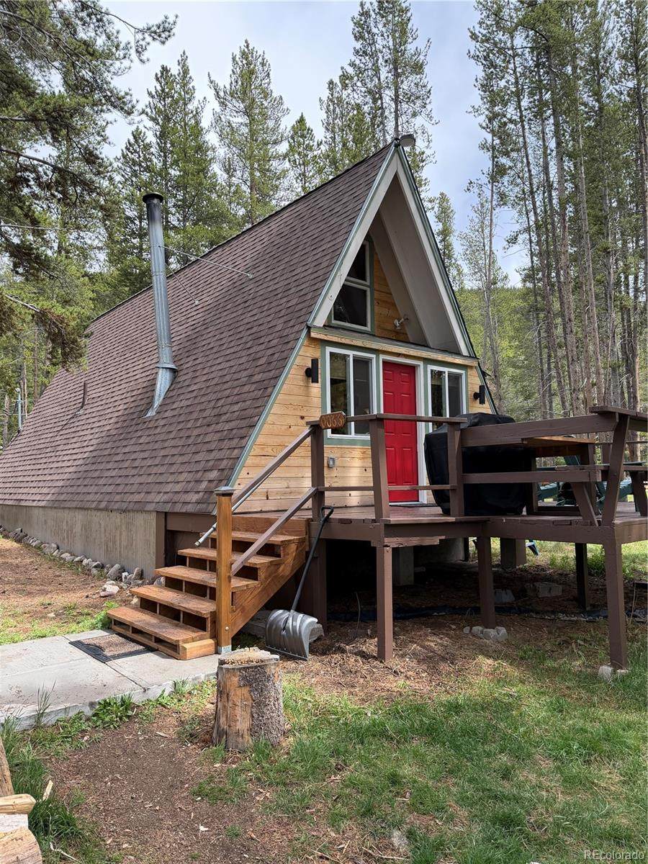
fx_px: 599
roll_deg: +0.6
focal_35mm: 24
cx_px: 324
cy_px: 432
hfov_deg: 56.8
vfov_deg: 71.6
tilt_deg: +5.6
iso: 100
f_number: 1.78
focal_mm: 6.76
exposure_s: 1/1385
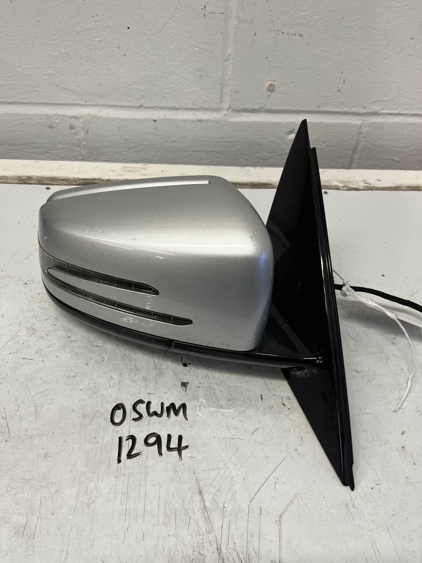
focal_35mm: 26
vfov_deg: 67.3
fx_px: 423
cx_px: 211
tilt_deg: -41.8
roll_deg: +0.3
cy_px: 282
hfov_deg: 53.1
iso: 125
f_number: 1.6
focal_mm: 5.1
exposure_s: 1/100
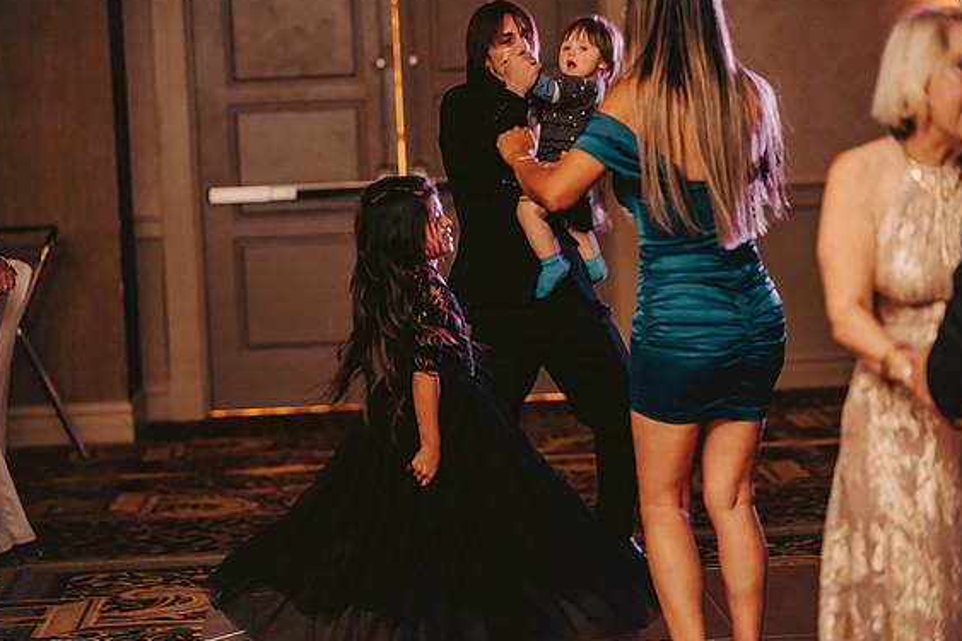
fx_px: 3580
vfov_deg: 10.2
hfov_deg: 15.3
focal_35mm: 134
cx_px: 472
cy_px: 319
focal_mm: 130
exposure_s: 1/60
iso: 800
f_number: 2.8
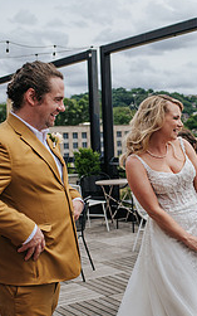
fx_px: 549
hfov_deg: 20.0
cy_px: 185
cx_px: 169
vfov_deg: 31.9
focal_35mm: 64
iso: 100
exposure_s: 1/1250
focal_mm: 35
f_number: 3.5
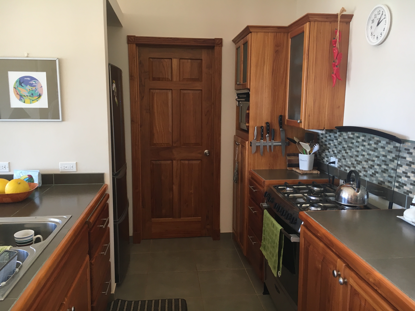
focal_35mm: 29
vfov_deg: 48.2
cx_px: 208
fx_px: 348
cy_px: 156
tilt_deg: -8.3
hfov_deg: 61.7
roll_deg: +0.4
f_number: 2.2
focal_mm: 4.15
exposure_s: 1/30
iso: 64
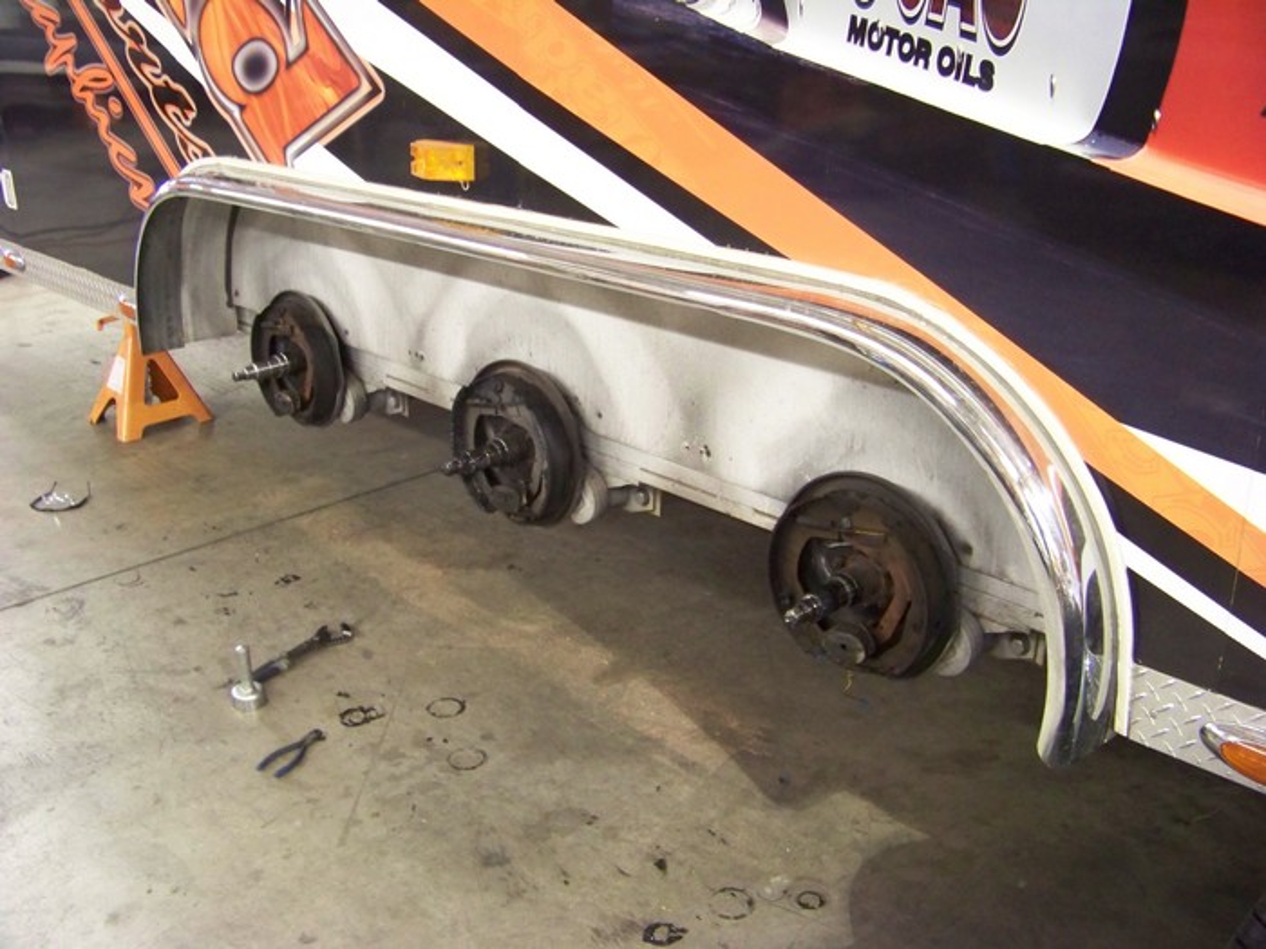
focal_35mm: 36
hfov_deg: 51.4
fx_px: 1317
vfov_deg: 39.7
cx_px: 633
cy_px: 474
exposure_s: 1/10
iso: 400
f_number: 2.8
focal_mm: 5.85
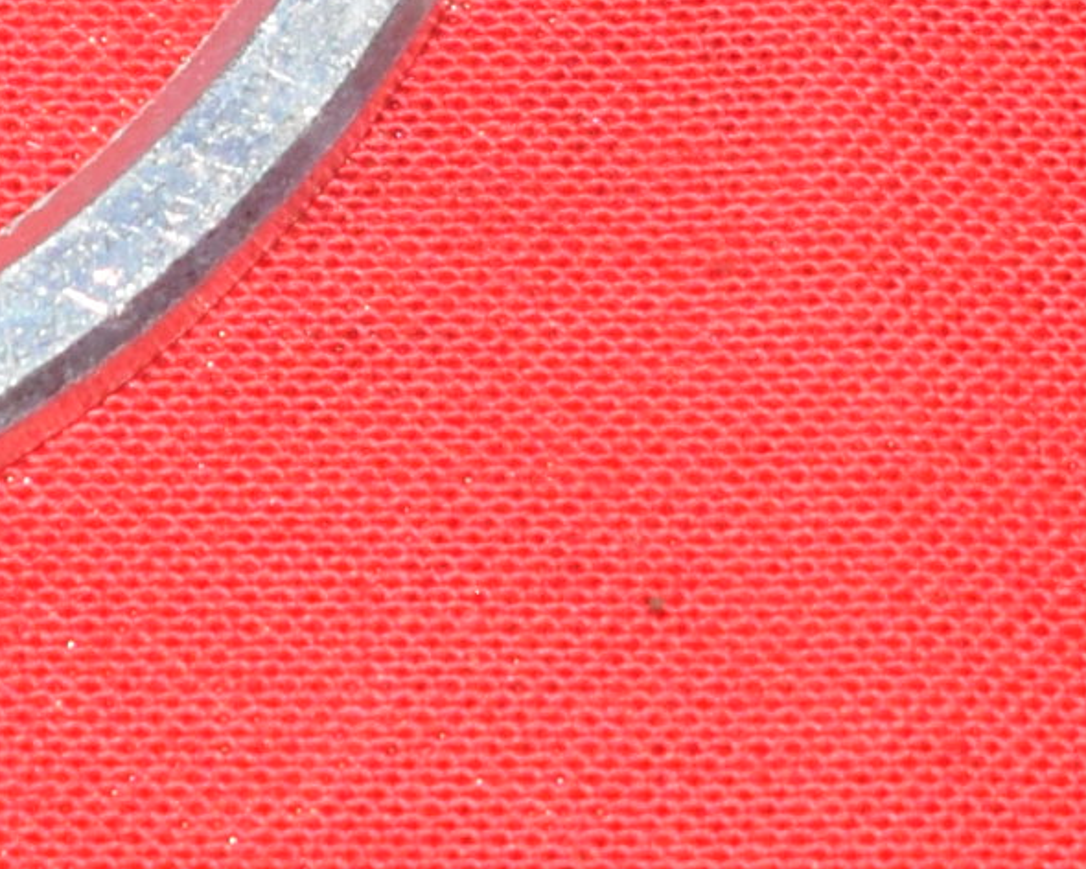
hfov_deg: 5.3
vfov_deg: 4.2
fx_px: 11732
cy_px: -414
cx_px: -585
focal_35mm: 365
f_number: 5.6
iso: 1000
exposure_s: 1/160
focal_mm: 34
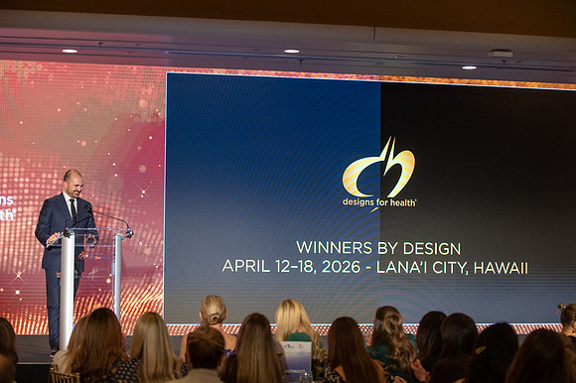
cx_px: 288
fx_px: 1369
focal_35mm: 86
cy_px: 192
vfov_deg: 15.9
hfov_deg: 23.8
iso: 3200
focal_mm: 82
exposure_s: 1/250
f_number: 2.8
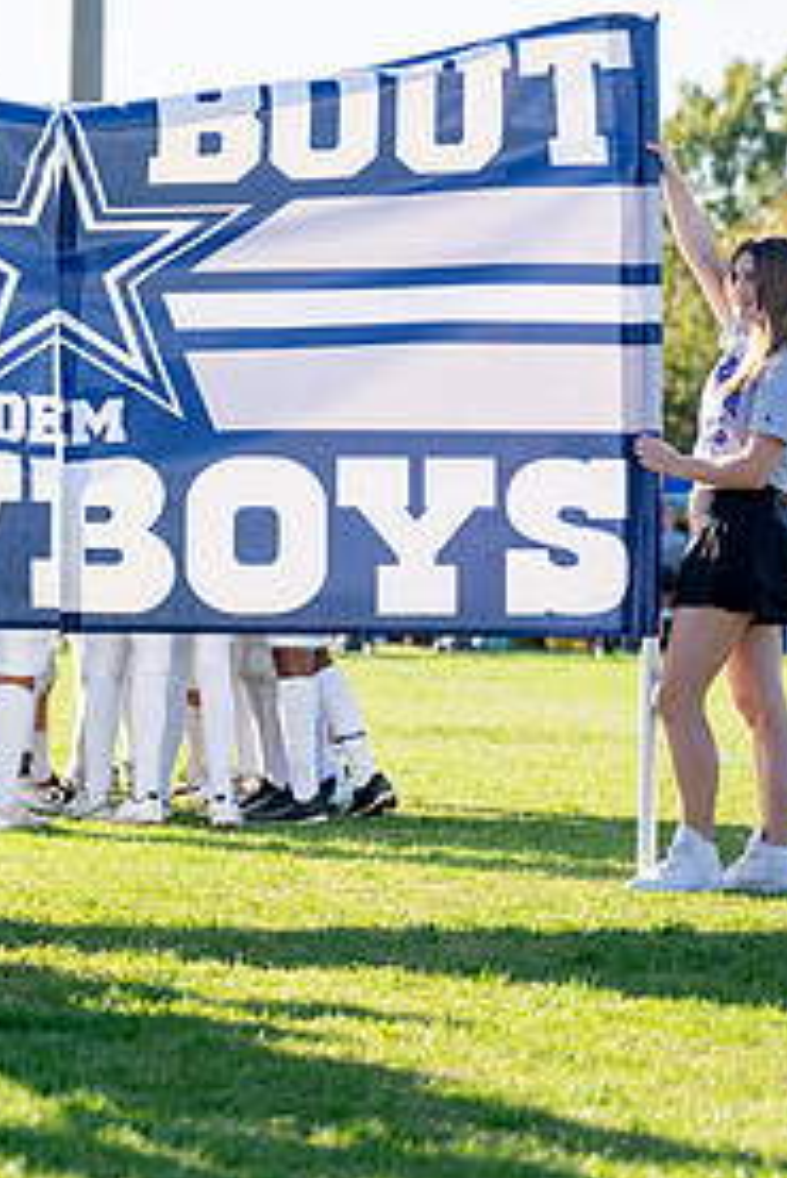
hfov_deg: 8.7
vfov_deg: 13.1
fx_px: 5141
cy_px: 422
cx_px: 120
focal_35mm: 157
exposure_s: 1/2500
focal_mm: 70
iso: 320
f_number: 2.8
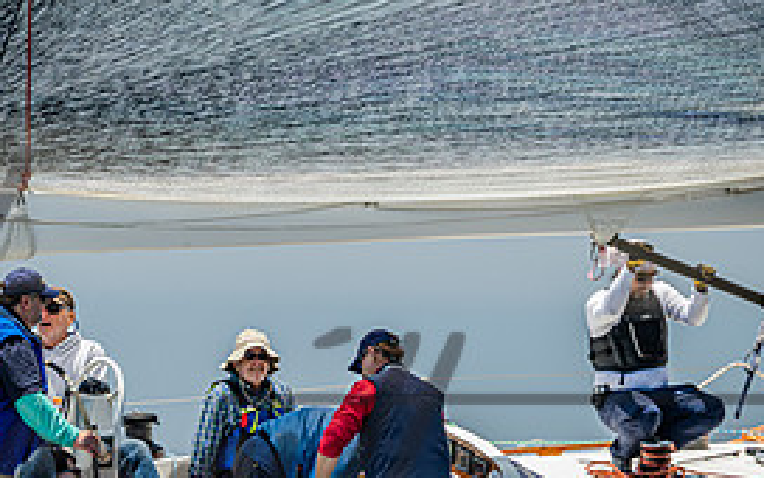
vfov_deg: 2.9
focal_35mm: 456
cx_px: 62
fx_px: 9495
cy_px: 465
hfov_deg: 4.6
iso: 320
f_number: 5.6
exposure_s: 1/640
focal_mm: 210
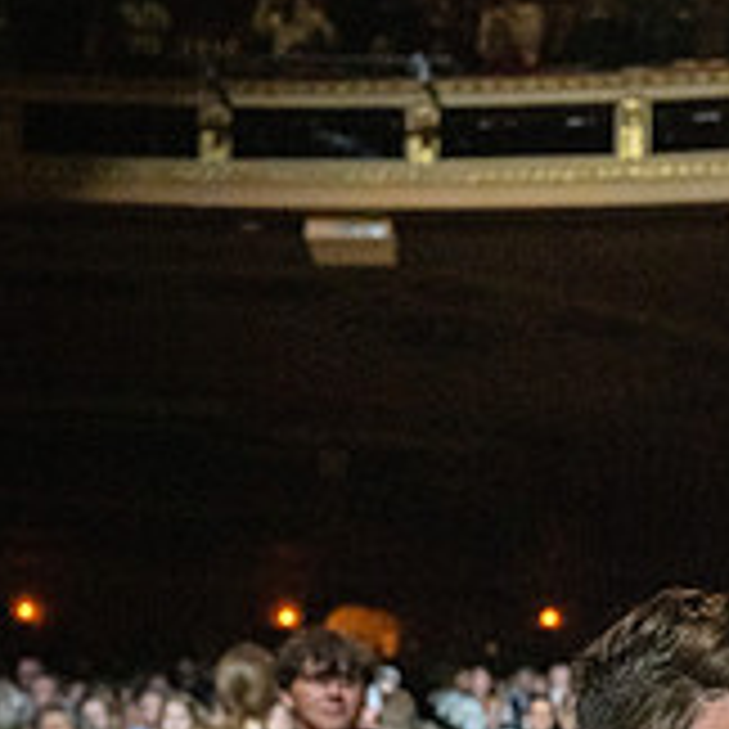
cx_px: 630
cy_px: 886
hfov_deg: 28.2
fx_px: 1406
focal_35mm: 59
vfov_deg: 25.8
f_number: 2.8
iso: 12800
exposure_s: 1/500
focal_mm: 25
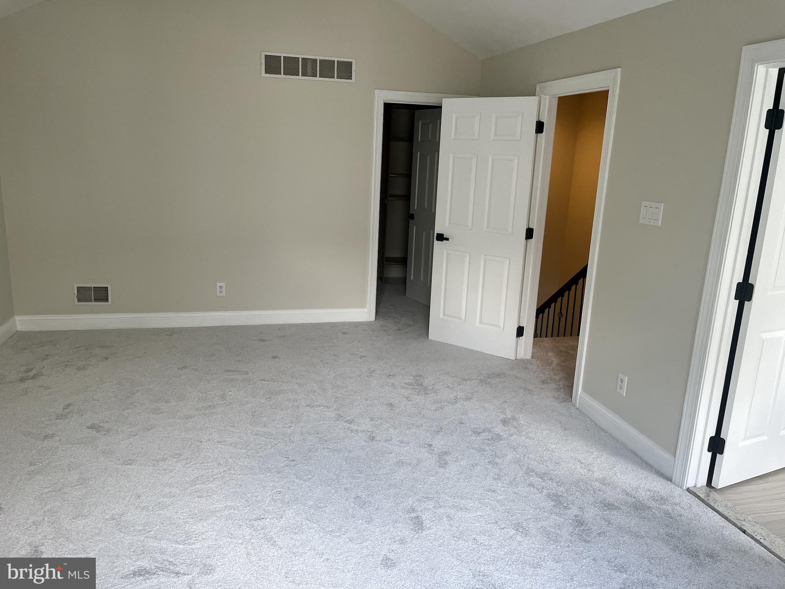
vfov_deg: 53.1
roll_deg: -2.6
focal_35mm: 26
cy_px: 294
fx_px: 590
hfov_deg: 67.3
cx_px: 392
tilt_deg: -13.1
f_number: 1.6
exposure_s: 1/121
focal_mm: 5.1
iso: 100
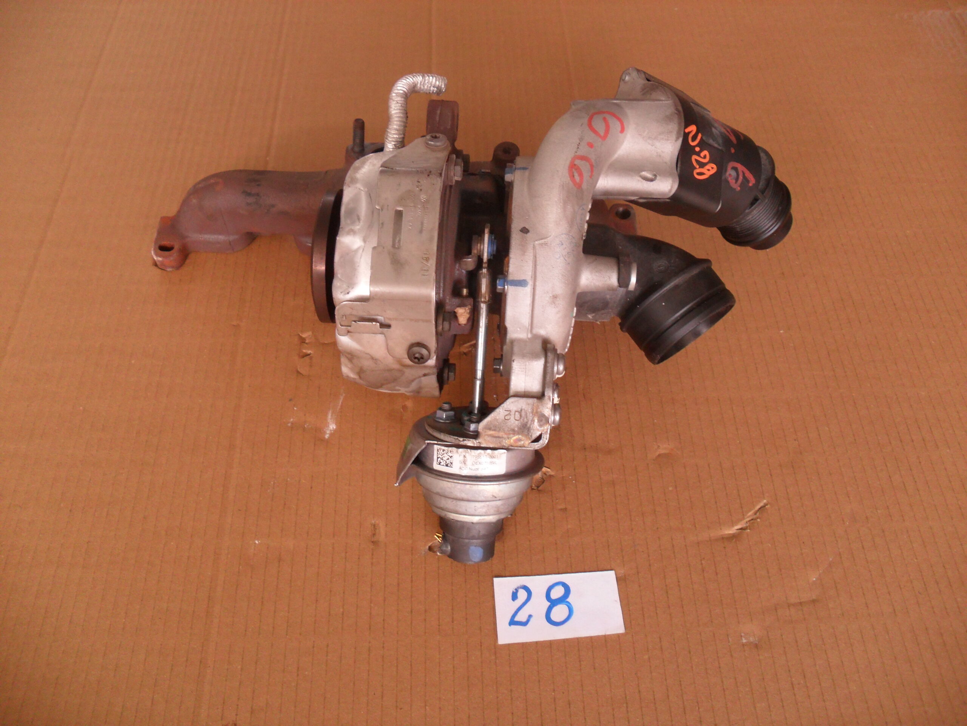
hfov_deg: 52.6
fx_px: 978
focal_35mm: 35
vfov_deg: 40.7
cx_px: 484
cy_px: 363
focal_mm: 6.3
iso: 120
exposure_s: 1/30
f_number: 3
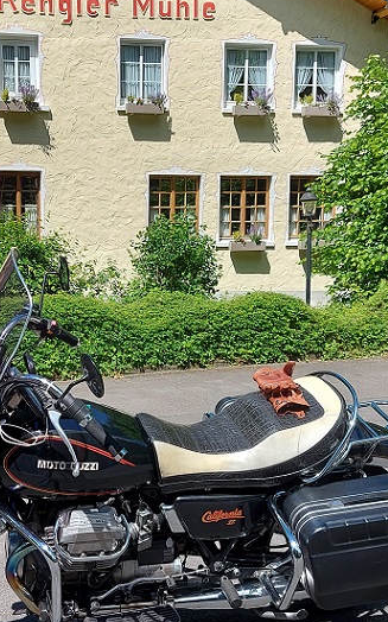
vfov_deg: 42.6
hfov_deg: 27.2
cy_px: 291
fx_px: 796
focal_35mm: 47
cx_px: 118
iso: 32
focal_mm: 5.23
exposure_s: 1/1106
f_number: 1.8
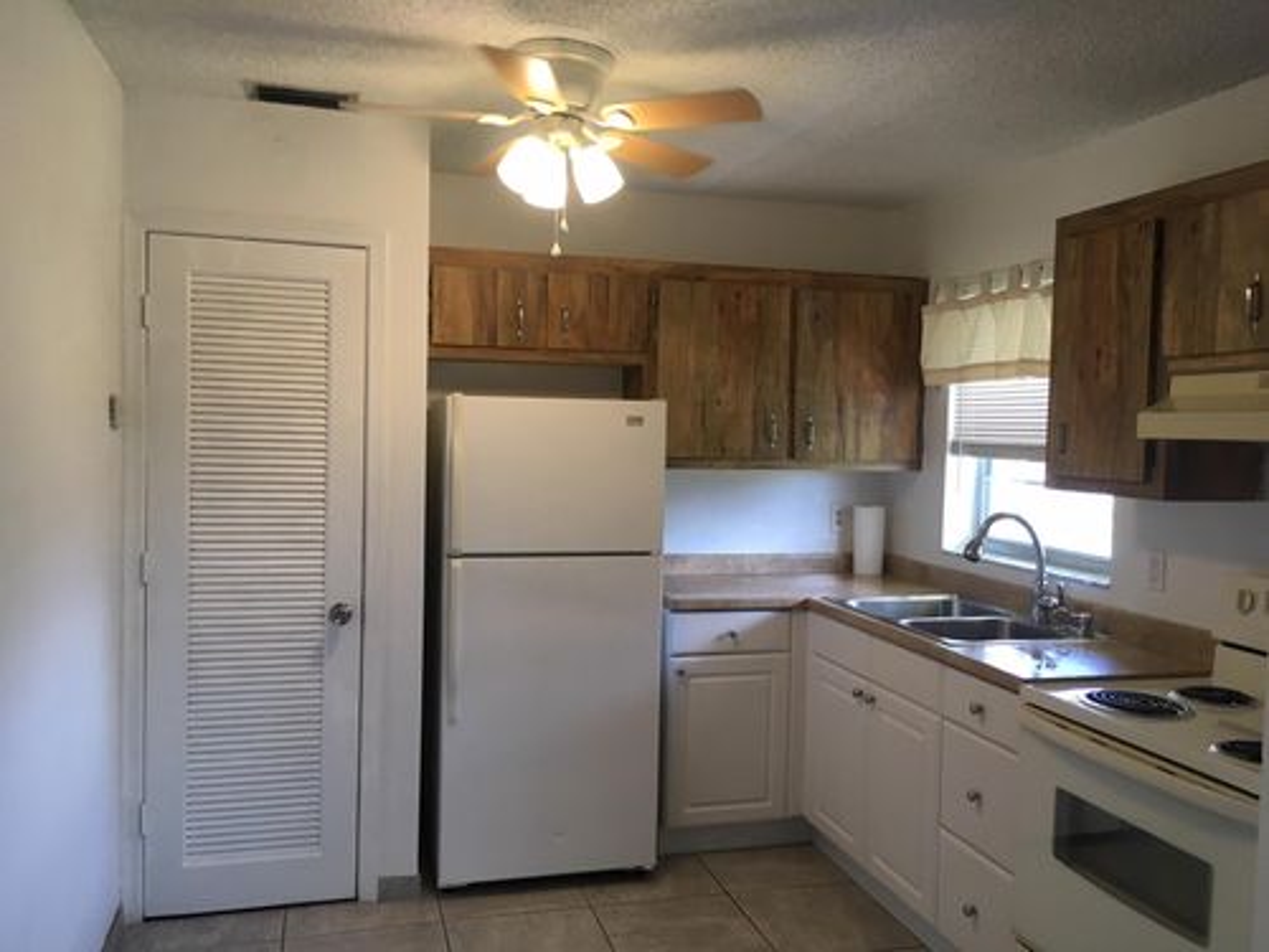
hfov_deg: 61.7
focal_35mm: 29
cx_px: 634
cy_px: 476
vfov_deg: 48.2
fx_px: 1063
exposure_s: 1/30
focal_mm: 4.15
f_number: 2.2
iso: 40
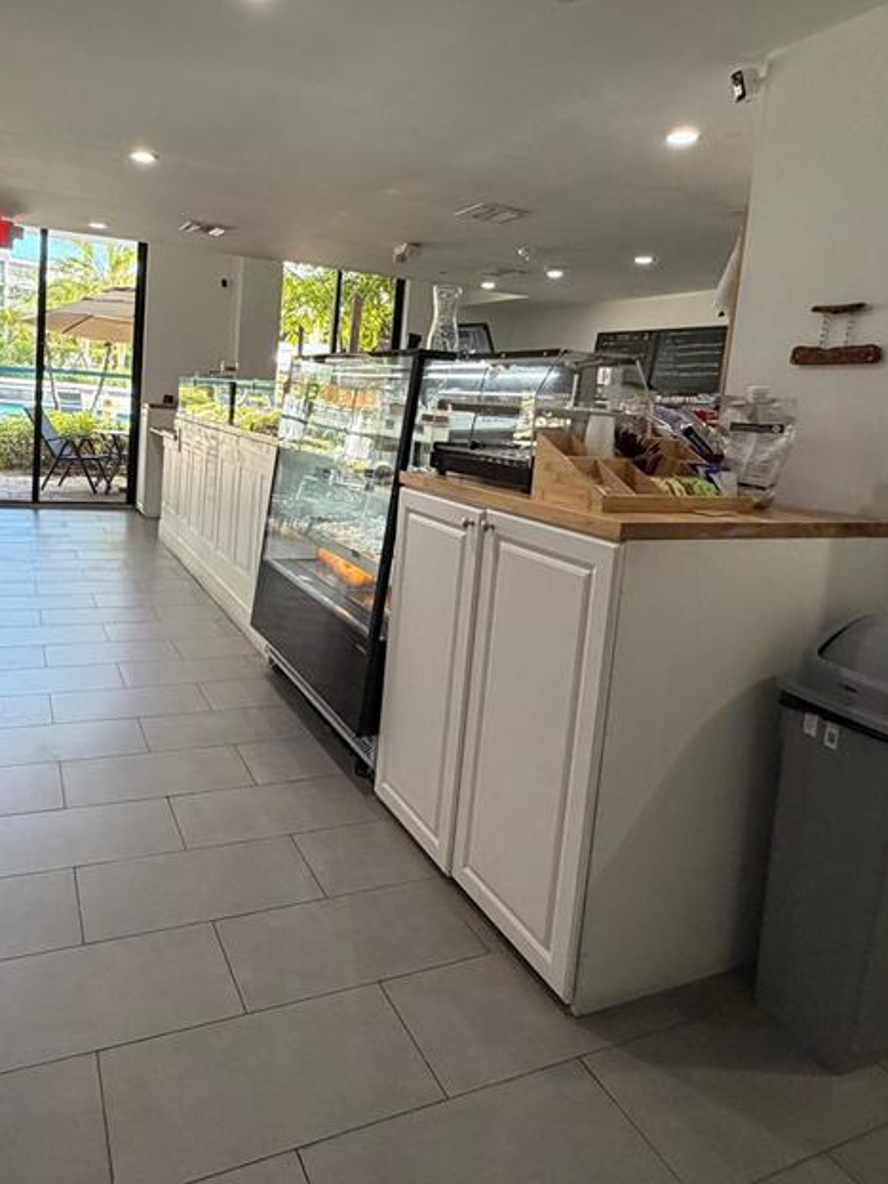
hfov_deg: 58.1
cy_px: 485
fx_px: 787
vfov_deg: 73.3
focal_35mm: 23
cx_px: 331
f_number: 2.2
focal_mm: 2.22
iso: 250
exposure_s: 1/120
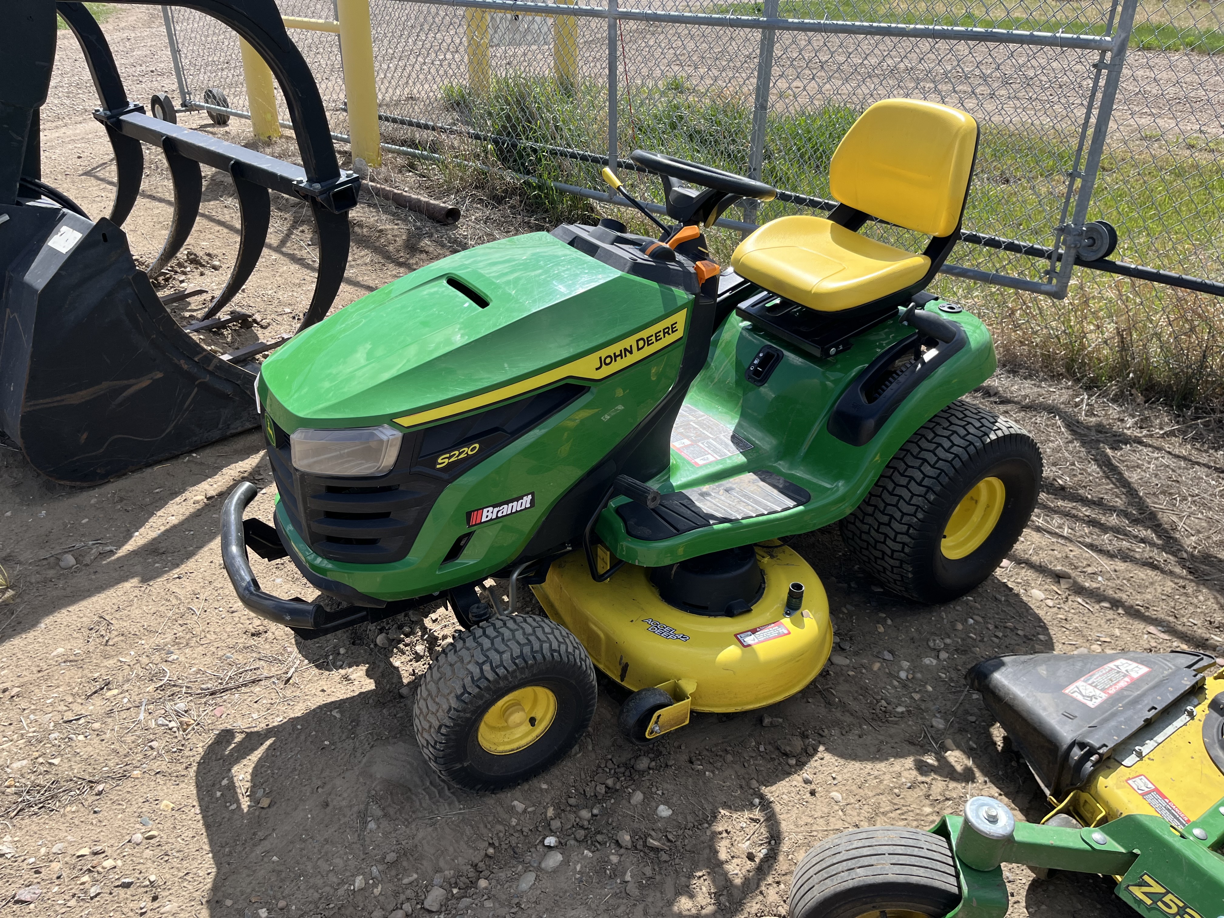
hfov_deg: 67.3
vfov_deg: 53.1
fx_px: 919
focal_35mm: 26
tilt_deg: -29.5
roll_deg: -2.1
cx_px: 612
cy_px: 459
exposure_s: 1/1992
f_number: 1.6
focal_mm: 5.1
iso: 50
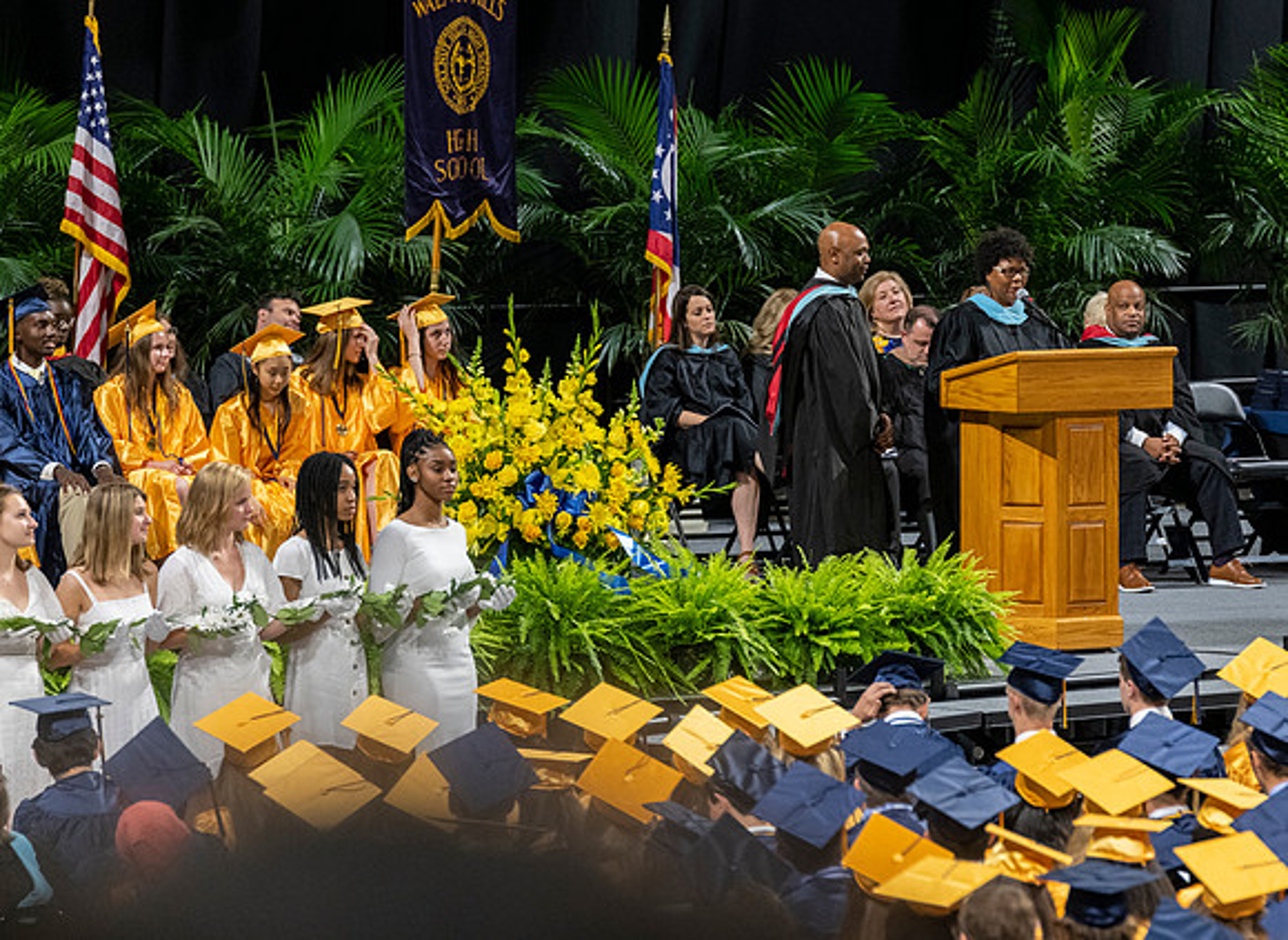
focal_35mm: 240
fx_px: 8824
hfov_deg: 8.3
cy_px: 385
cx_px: 836
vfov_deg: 6.1
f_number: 4.5
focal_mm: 190
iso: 2000
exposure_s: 1/200
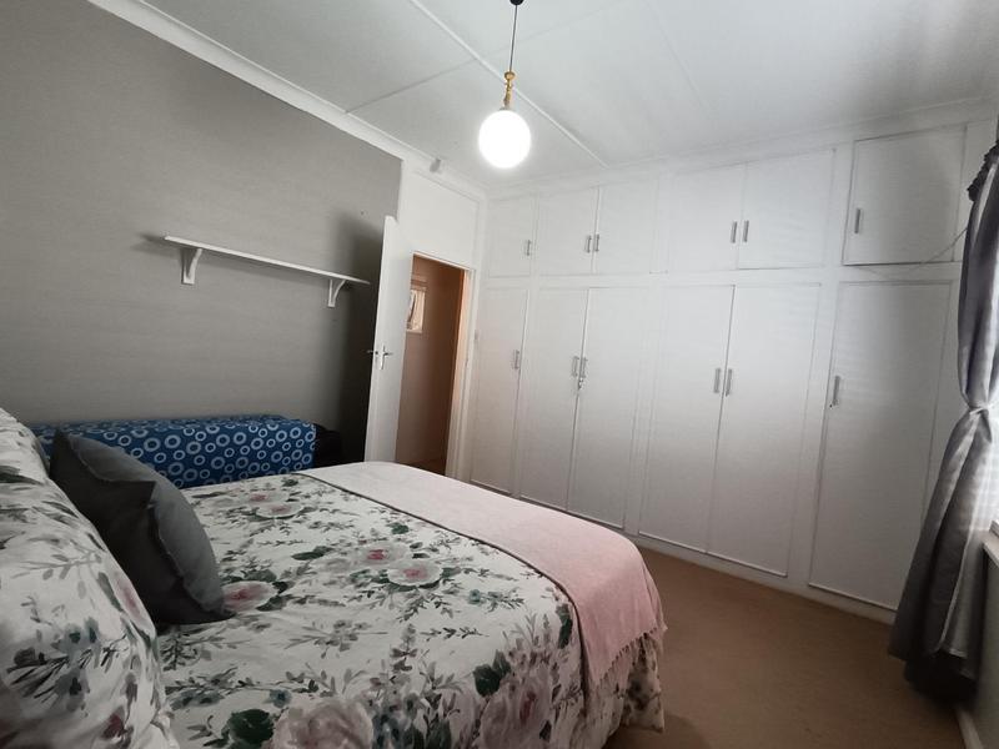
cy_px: 374
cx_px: 500
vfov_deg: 74.7
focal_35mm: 17
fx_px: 491
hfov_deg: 91.0
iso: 769
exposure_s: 1/33.3
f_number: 2.2
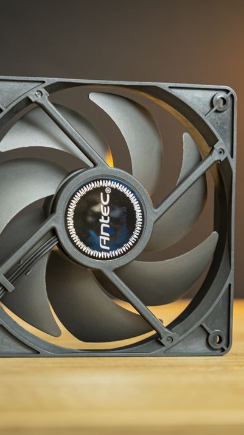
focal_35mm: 155
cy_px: 216
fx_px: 1785
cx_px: 206
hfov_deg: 7.8
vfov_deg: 13.9
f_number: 3.5
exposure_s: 1/20
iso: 640
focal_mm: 55
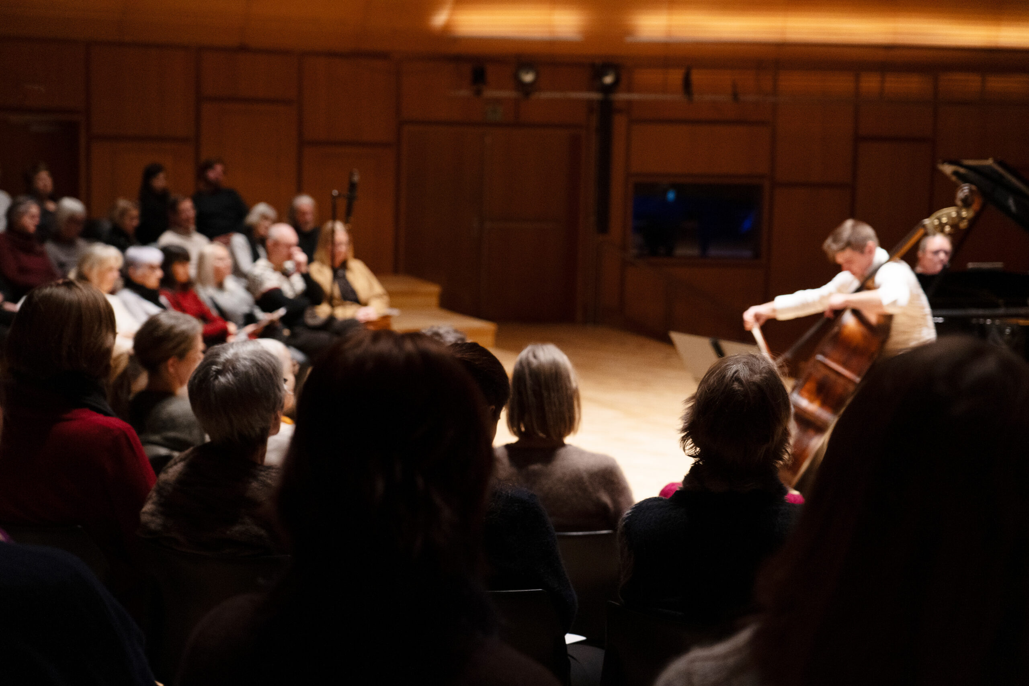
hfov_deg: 33.9
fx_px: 1686
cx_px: 514
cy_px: 343
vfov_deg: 23.0
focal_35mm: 59
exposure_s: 1/200
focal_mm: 59
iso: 2500
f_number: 4
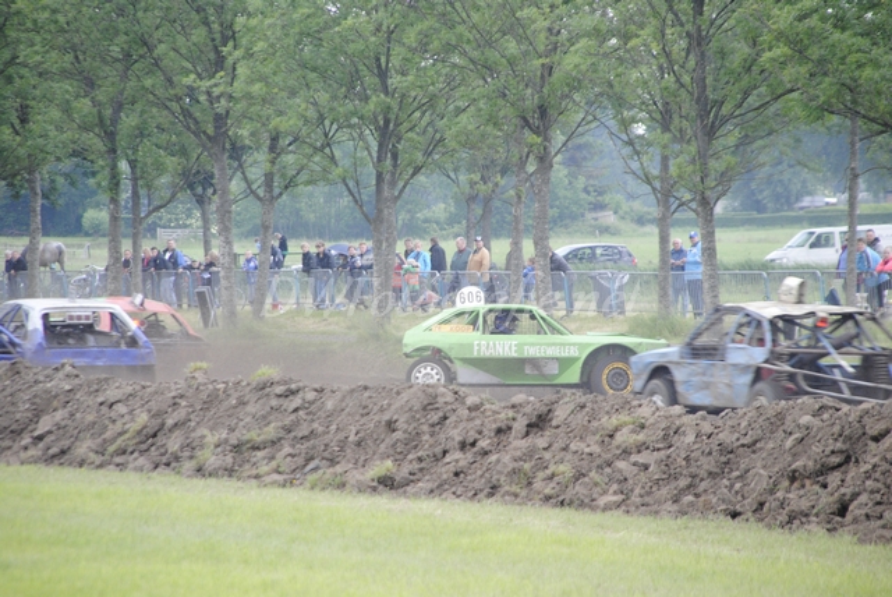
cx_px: 446
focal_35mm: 300
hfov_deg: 6.9
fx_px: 7440
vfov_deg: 4.6
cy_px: 298
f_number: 6.3
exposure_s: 1/160
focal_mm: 200
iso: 800
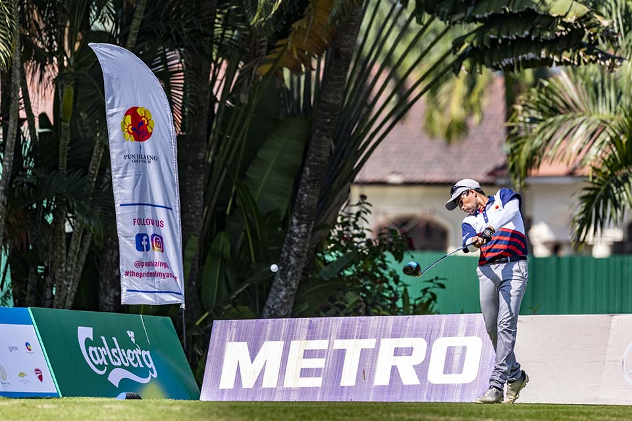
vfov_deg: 3.4
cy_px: 210
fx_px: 7022
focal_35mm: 400
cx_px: 316
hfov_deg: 5.2
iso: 800
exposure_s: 1/4000
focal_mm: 400
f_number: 5.6
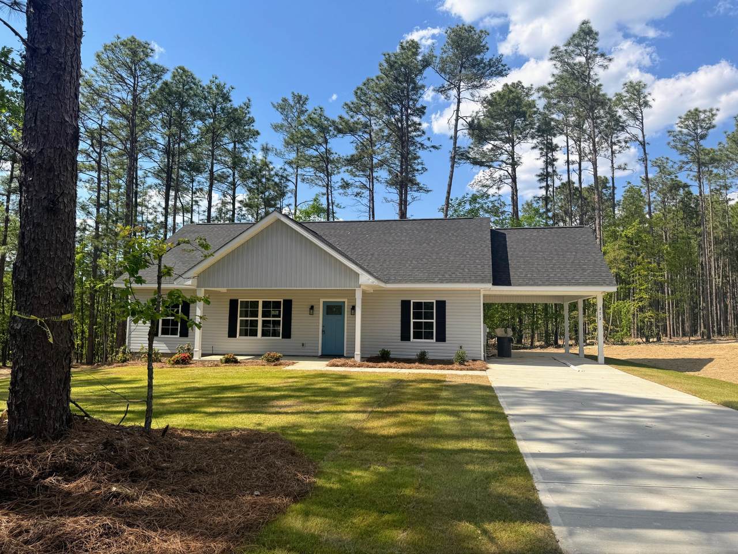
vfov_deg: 56.8
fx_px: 512
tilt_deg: +5.2
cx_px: 369
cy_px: 277
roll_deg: -1.7
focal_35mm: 24
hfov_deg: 71.6
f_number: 1.78
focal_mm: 6.76
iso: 80
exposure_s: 1/3597
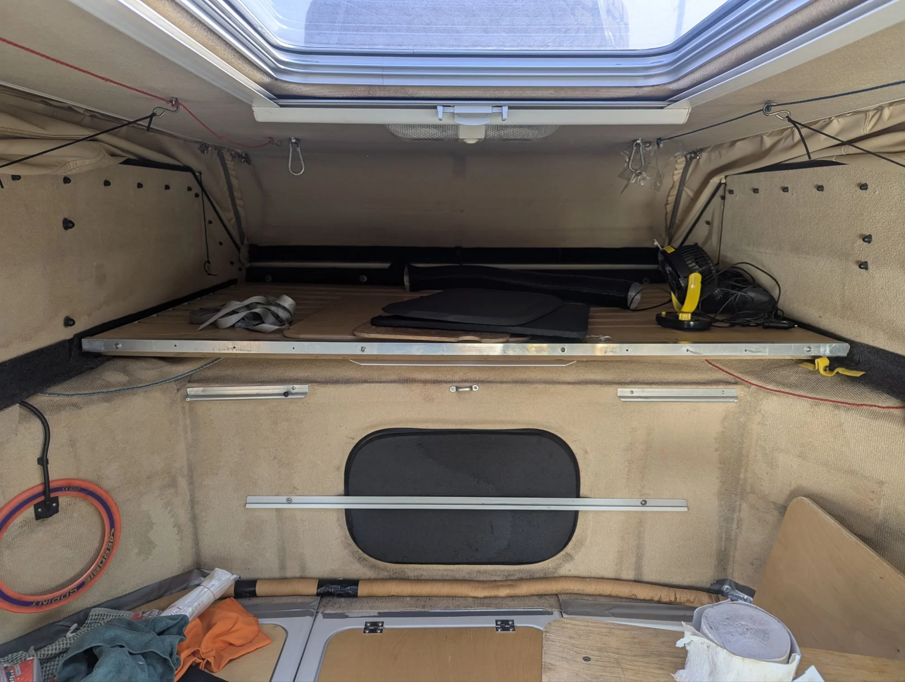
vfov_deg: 56.9
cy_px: 341
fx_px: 628
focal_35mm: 24
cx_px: 452
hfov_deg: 71.5
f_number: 1.85
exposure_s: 1/62.5
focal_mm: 6.81
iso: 41
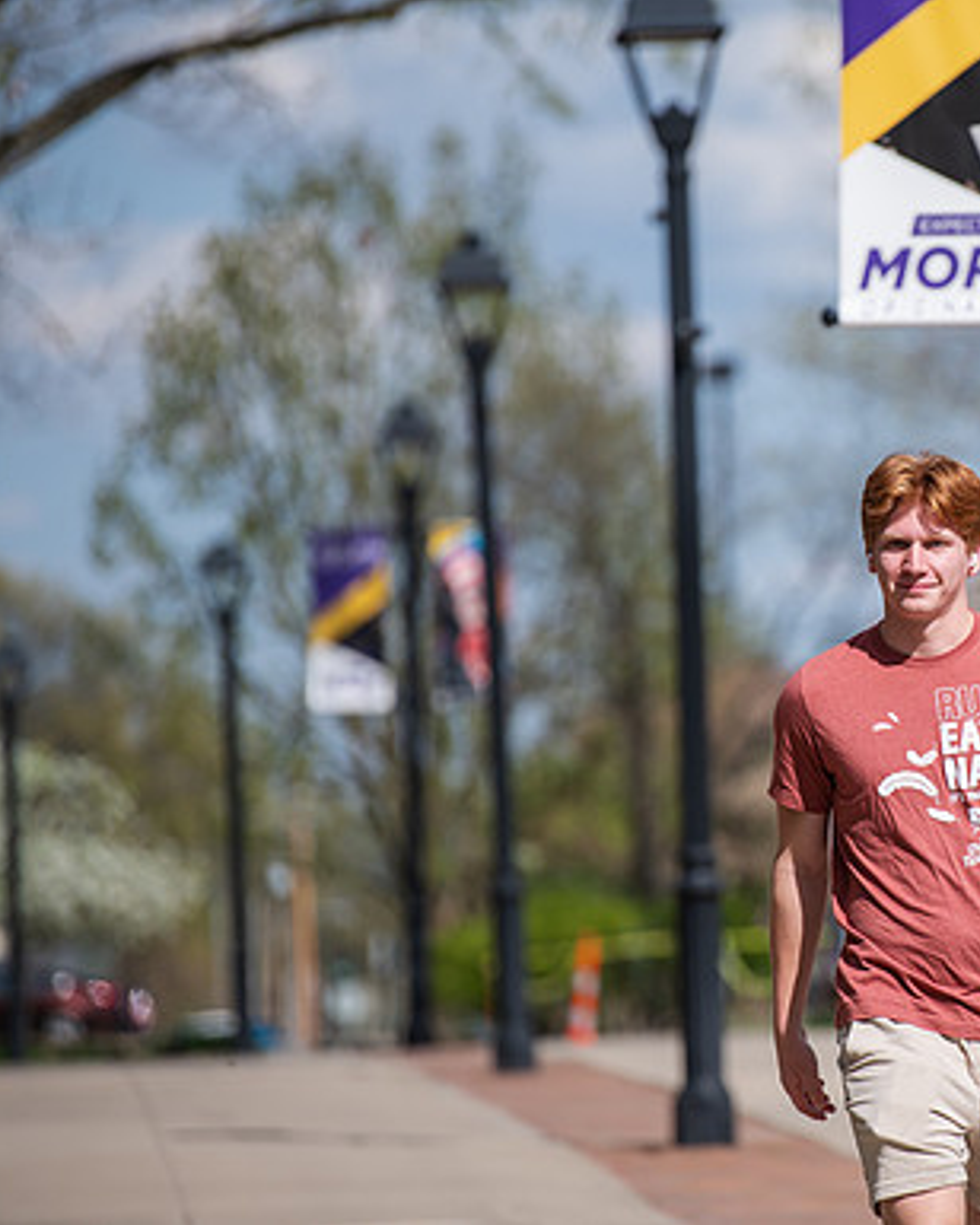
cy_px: 612
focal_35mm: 283
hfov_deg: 5.5
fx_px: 10260
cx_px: 910
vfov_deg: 6.8
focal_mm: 200
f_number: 3.2
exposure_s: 1/1000
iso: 80
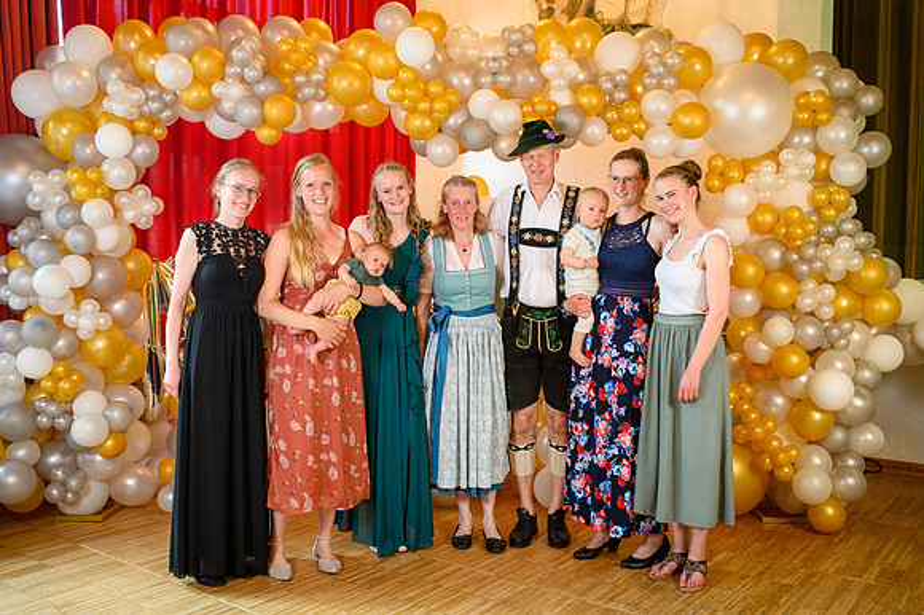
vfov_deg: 37.8
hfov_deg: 54.5
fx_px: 898
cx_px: 462
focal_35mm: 35
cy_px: 308
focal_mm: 35
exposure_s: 1/100
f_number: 3.5
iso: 1250
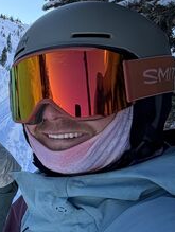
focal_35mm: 49
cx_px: -83
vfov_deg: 38.8
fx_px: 329
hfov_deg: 23.9
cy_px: 130
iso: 40
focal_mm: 2.22
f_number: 2.2
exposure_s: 1/625
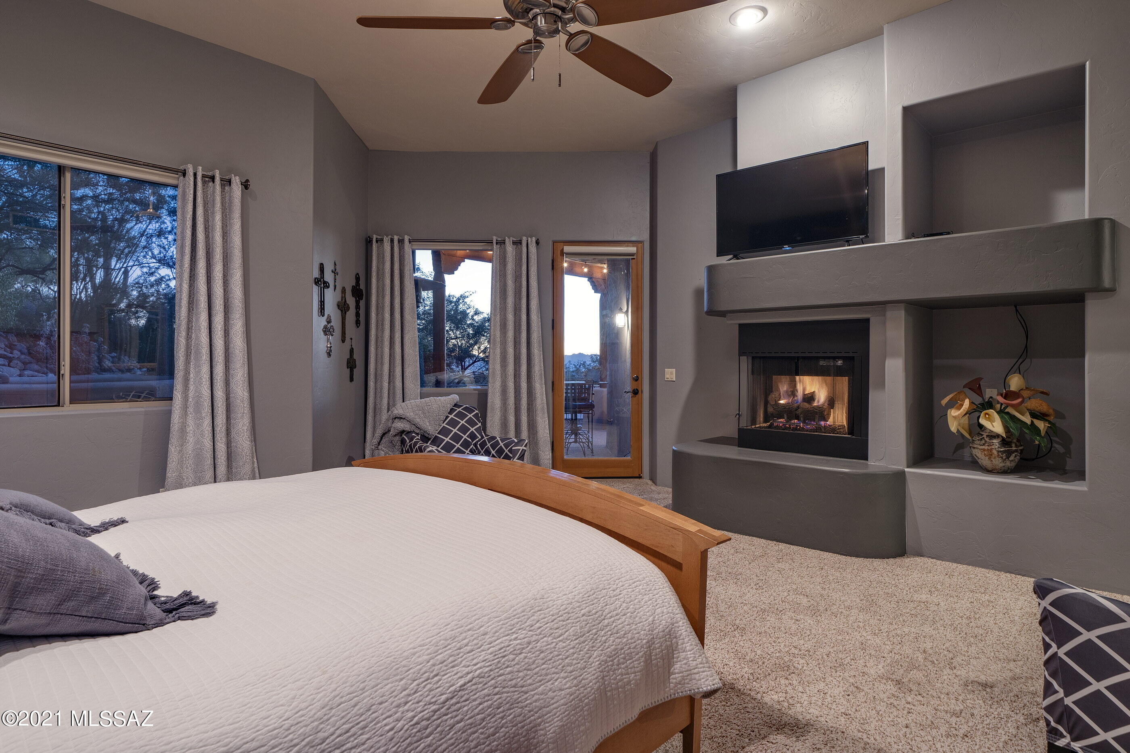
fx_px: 565
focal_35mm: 18
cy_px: 376
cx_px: 565
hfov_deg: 90.0
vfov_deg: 67.4
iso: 100
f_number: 9
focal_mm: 18
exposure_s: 3.2
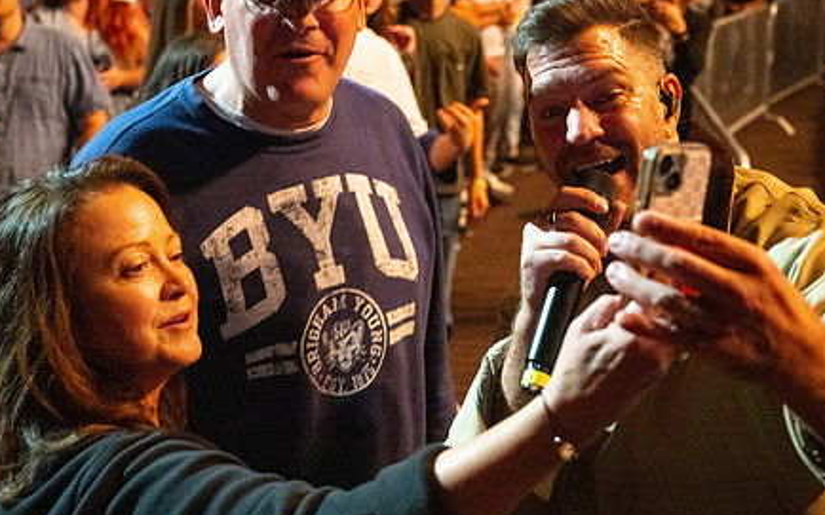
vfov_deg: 21.6
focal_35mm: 60
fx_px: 1349
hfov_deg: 34.0
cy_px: 180
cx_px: 462
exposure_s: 1/125
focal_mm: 44
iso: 6400
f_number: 4
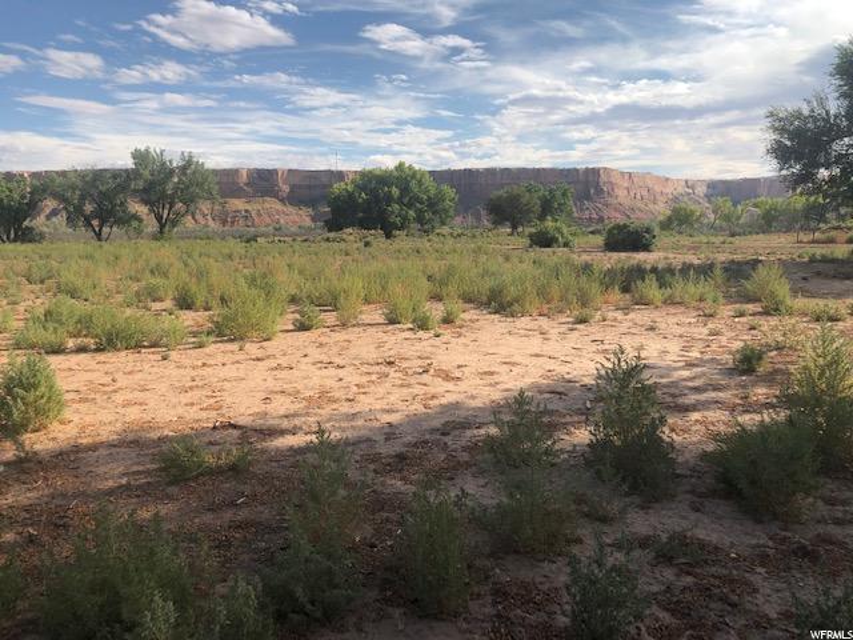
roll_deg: -0.3
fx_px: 690
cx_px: 426
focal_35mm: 28
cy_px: 320
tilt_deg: -7.5
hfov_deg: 63.4
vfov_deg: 49.7
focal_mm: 3.99
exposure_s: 1/1845
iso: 20
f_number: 1.8
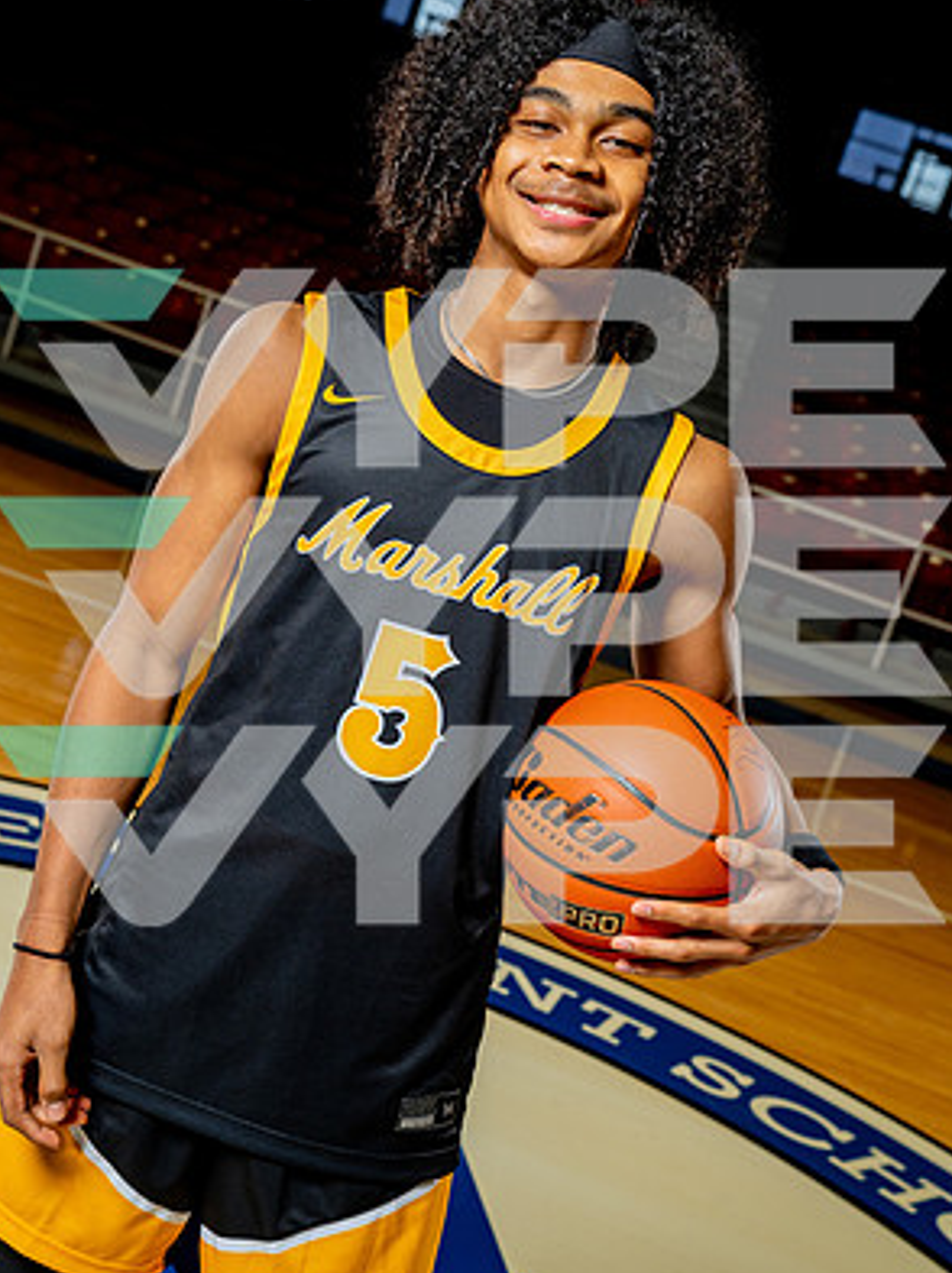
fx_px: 1983
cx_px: 473
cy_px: 599
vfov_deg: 35.6
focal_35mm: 54
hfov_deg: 27.0
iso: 640
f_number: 5.6
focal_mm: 49
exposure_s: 1/250
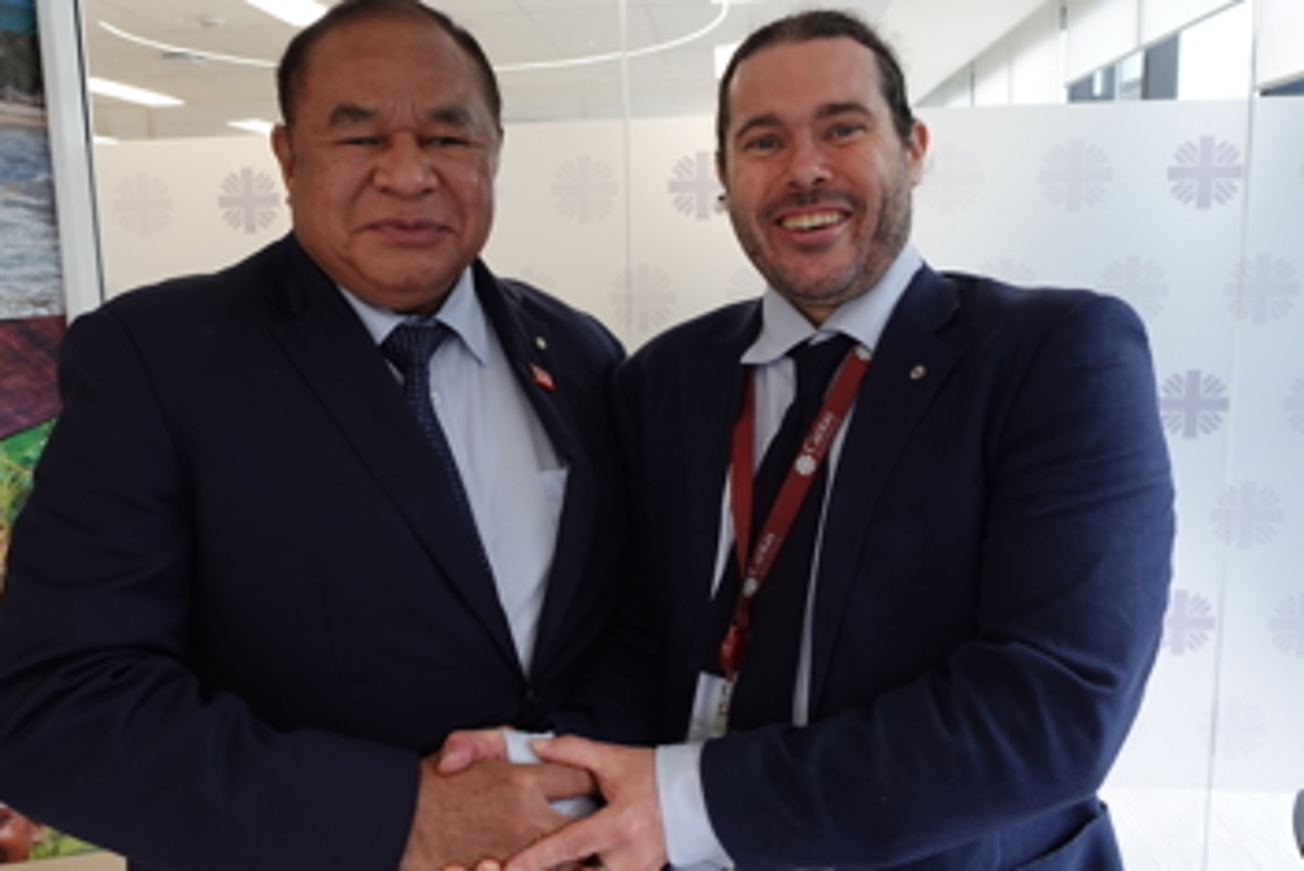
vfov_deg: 45.0
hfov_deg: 63.5
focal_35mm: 29
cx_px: 596
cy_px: 413
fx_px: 1051
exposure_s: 1/50
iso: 160
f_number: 2.8
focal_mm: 10.1
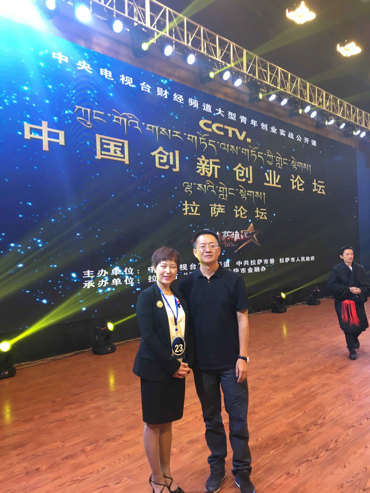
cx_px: 185
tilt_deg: +1.5
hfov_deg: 48.2
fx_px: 413
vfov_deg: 61.7
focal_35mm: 29
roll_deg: +2.1
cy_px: 246
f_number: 2.2
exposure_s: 1/33
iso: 64
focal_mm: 4.15
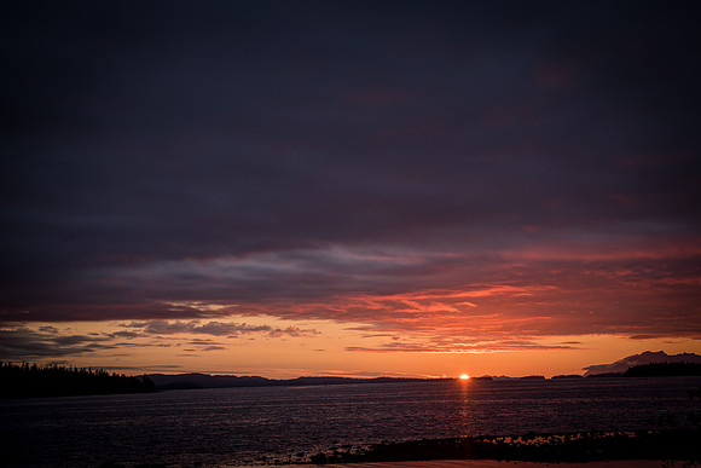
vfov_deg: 22.7
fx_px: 1165
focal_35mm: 60
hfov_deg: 33.5
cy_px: 214
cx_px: 381
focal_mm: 55
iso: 100
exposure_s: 1/640
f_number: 3.2
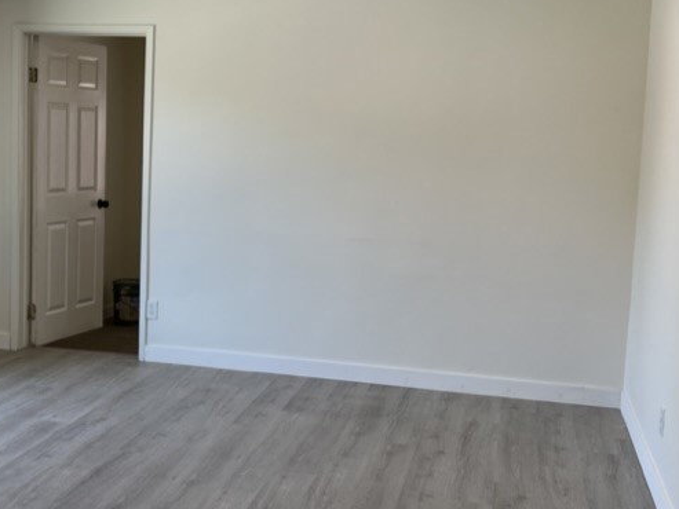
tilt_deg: -5.2
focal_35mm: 54
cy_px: 246
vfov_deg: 27.0
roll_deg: -1.4
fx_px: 1059
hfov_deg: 35.2
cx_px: 223
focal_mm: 5.7
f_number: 1.5
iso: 50
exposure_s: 1/163
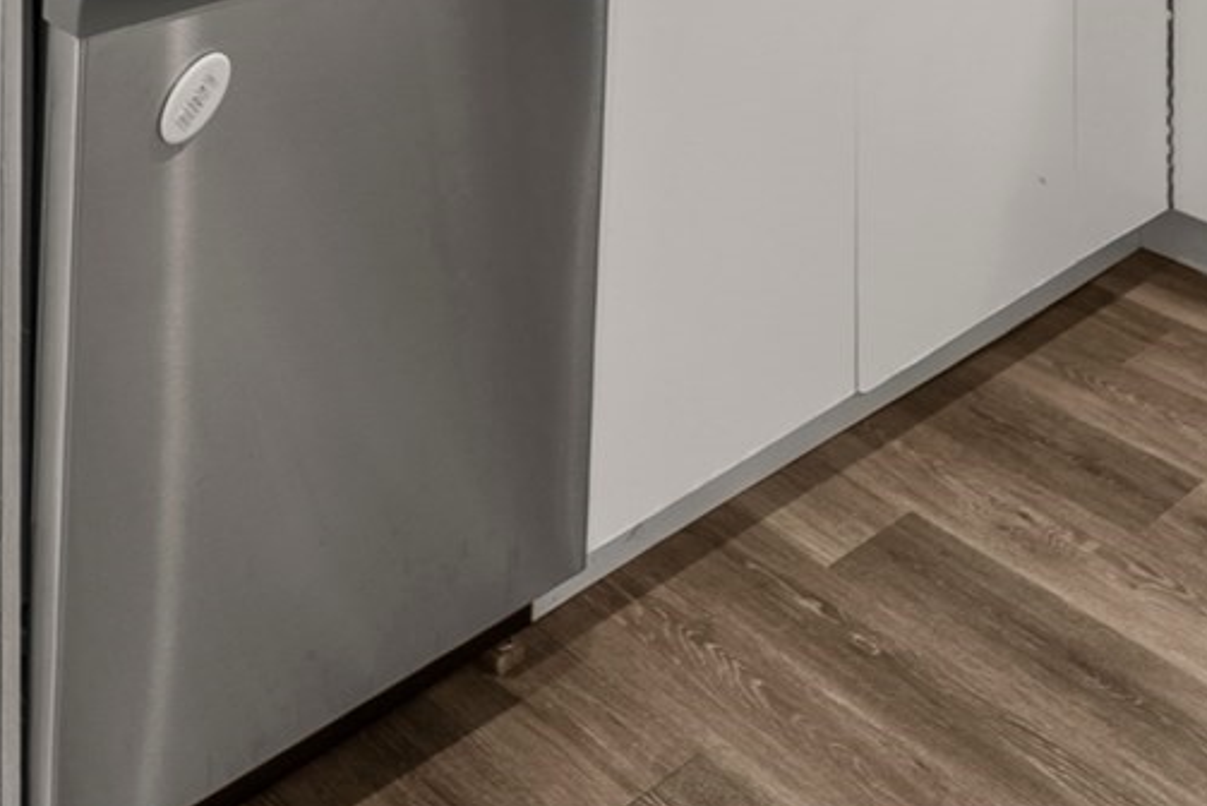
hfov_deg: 34.3
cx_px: 300
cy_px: -741
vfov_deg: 17.8
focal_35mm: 57
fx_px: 1912
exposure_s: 1/3
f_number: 7.1
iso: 100
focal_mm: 14
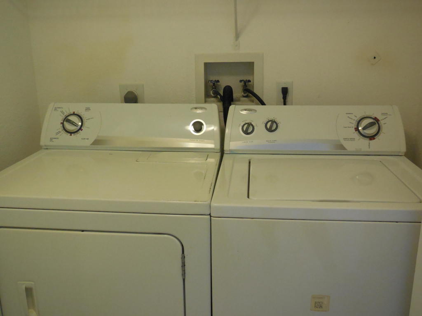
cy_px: 158
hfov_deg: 54.0
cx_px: 211
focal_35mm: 34
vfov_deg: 41.8
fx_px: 414
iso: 800
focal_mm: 6.1
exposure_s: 1/125
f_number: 3.4
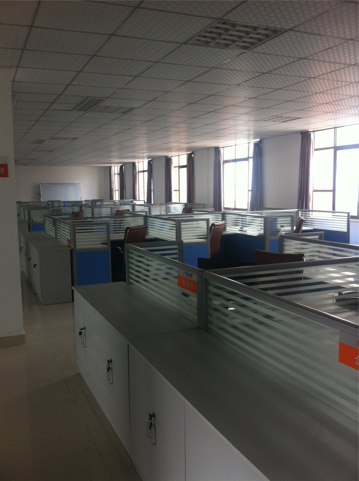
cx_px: 180
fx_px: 485
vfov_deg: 52.7
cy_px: 240
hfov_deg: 40.6
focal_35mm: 35
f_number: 2.8
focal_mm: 3.85
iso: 80
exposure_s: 1/30
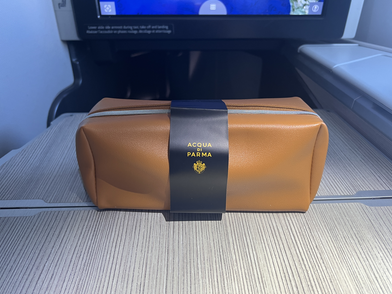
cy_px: 148
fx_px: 306
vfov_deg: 51.4
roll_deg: +1.1
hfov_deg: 65.3
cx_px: 193
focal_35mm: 27
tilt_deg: -29.8
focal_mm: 5.7
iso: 200
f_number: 1.5
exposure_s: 1/42
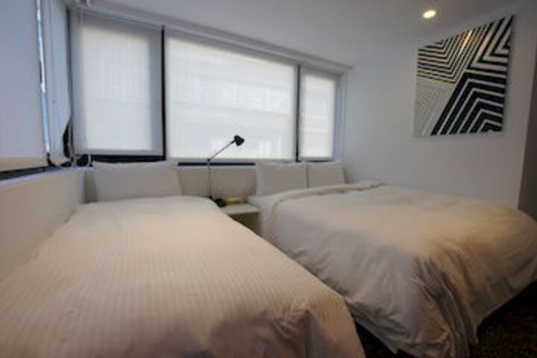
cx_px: 268
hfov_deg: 100.4
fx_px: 224
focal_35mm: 15
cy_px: 179
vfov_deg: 77.3
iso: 400
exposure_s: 1/30
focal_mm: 10
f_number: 10
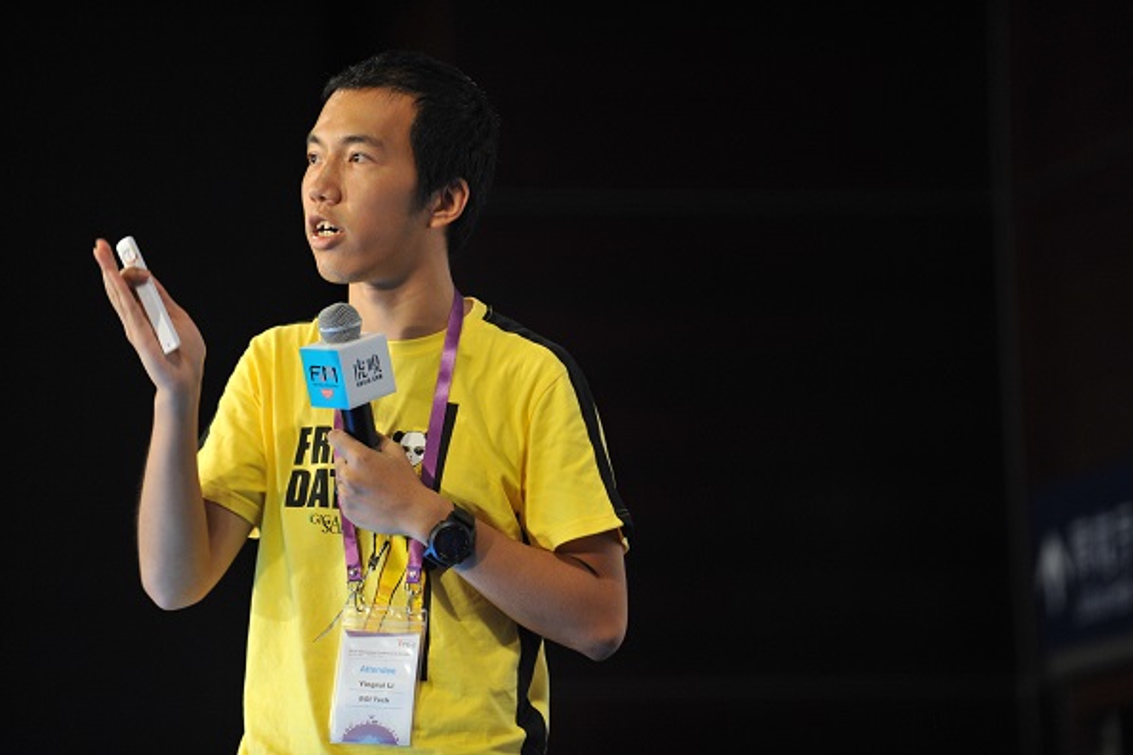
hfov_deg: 10.2
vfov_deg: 6.8
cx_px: 570
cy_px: 377
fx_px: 6357
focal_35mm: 202
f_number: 3.2
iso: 1600
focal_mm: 200
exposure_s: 1/160
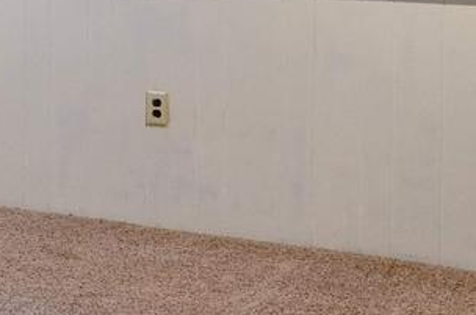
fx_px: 1332
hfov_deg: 18.8
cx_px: -146
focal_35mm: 101
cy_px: -113
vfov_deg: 13.0
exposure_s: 1/20
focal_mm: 10
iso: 100
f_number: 9
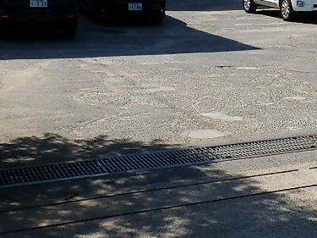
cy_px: 42
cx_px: 304
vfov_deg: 17.8
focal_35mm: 82
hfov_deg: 23.0
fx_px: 751
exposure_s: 1/160
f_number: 7.9
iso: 80
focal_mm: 4.2
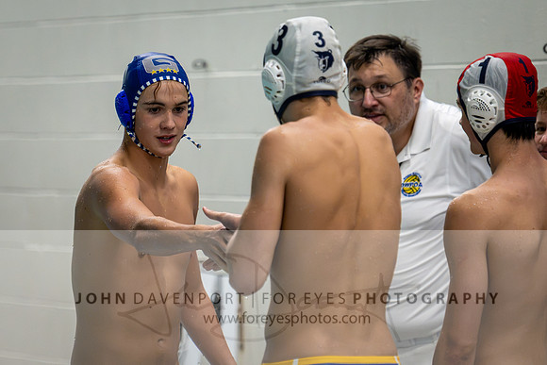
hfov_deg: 5.7
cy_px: 184
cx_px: 131
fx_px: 5459
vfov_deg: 3.8
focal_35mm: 359
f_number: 4
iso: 9000
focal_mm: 220
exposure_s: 1/1000
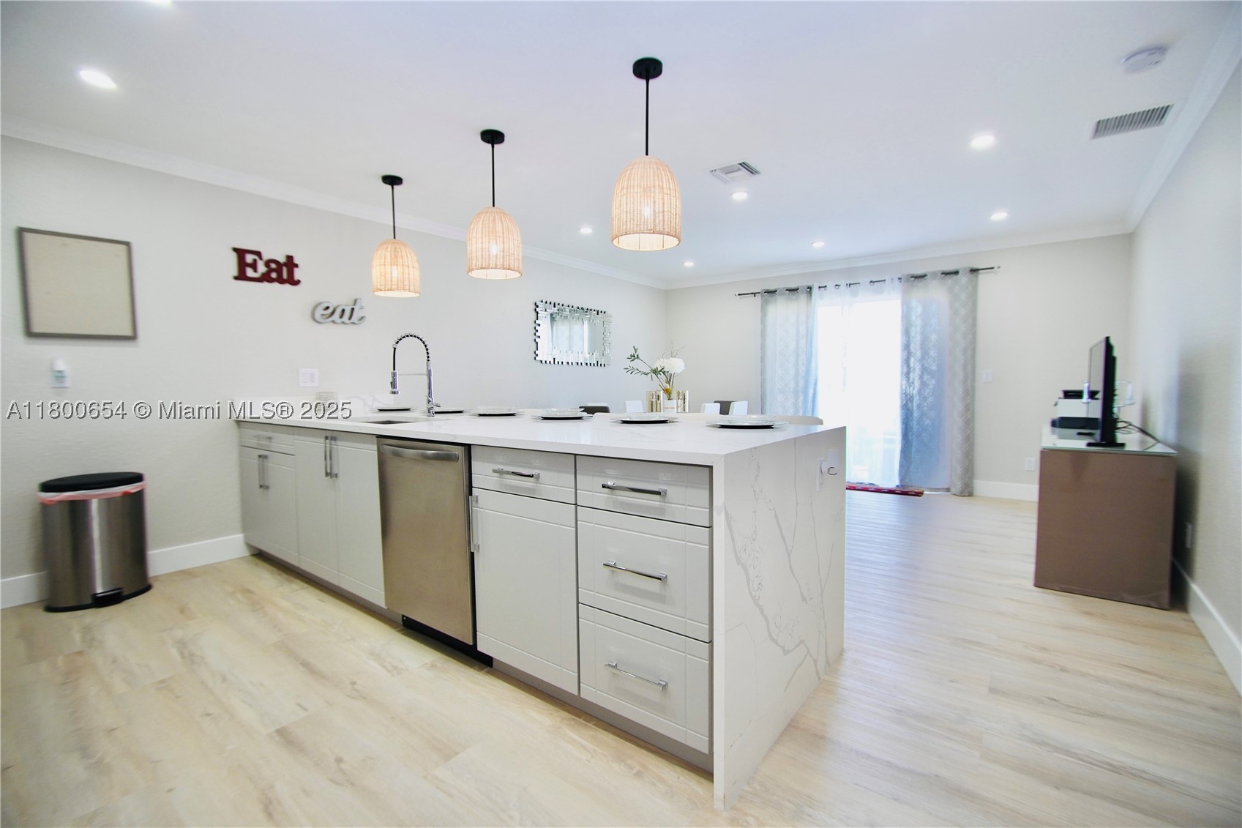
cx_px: 621
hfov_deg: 100.4
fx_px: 517
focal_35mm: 15
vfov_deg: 77.3
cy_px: 414
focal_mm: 10
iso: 250
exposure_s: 1/60
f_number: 4
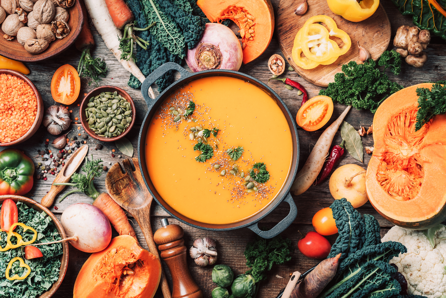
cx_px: 223
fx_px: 620
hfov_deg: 39.6
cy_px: 149
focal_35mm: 50
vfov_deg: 27.0
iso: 50
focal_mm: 50
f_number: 10
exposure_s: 1/40
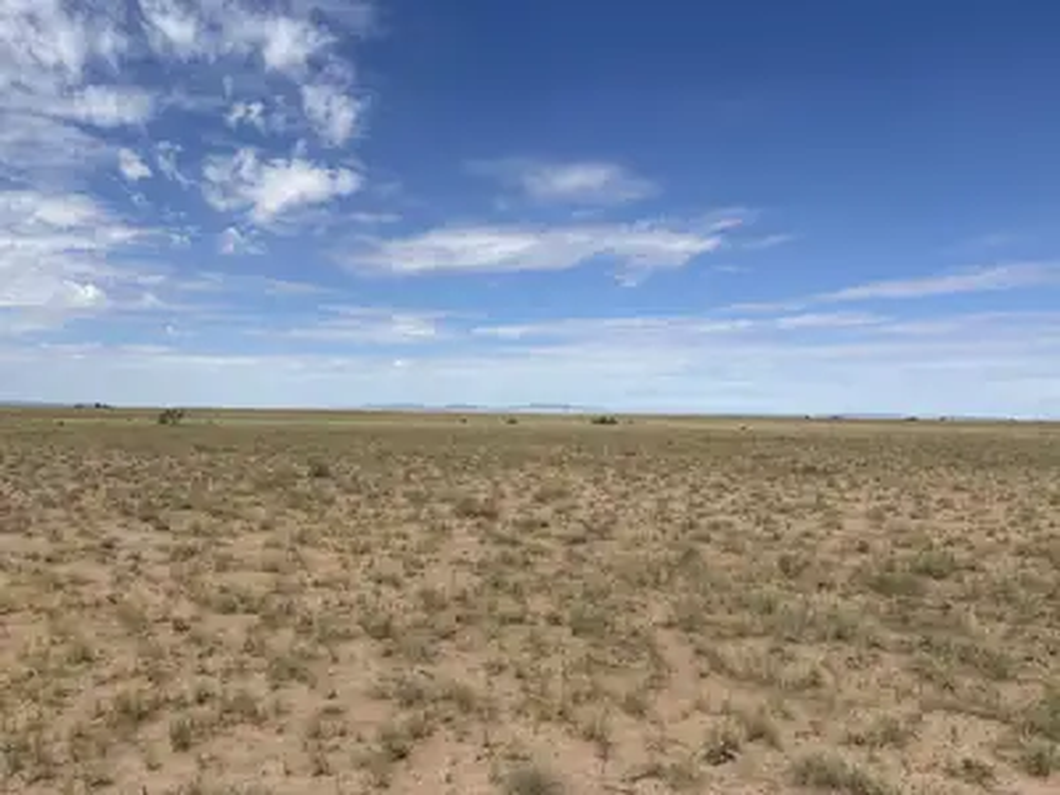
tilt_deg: +1.4
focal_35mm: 26
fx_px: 796
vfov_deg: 53.1
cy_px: 398
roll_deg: -0.5
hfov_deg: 67.3
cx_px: 530
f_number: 1.6
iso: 50
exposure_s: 1/5952
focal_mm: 5.96
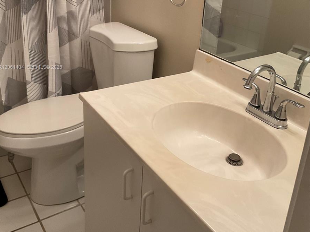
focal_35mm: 39
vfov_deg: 36.2
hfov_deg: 47.9
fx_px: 349
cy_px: 68
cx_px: 154
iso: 80
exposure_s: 1/60
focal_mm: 3
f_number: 1.8
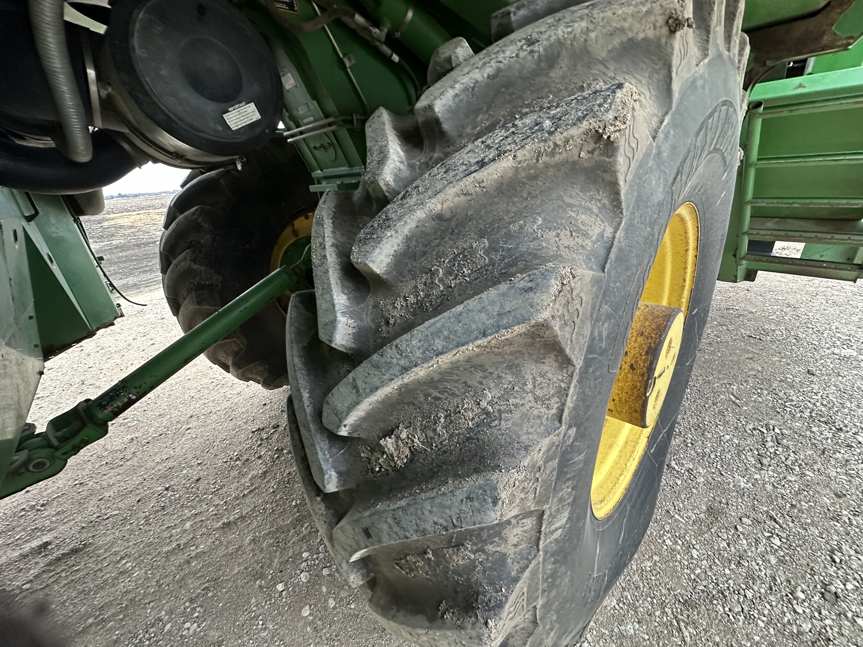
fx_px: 349
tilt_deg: -23.9
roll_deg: +0.7
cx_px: 432
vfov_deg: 85.7
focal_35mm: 14
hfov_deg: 102.1
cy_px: 324
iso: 250
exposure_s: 1/99
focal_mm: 2.22
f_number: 2.2
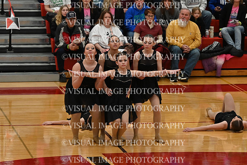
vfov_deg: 6.3
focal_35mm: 217
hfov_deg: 9.5
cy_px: 82
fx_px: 1489
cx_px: 124
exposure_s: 1/400
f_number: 4
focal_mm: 145
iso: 5000
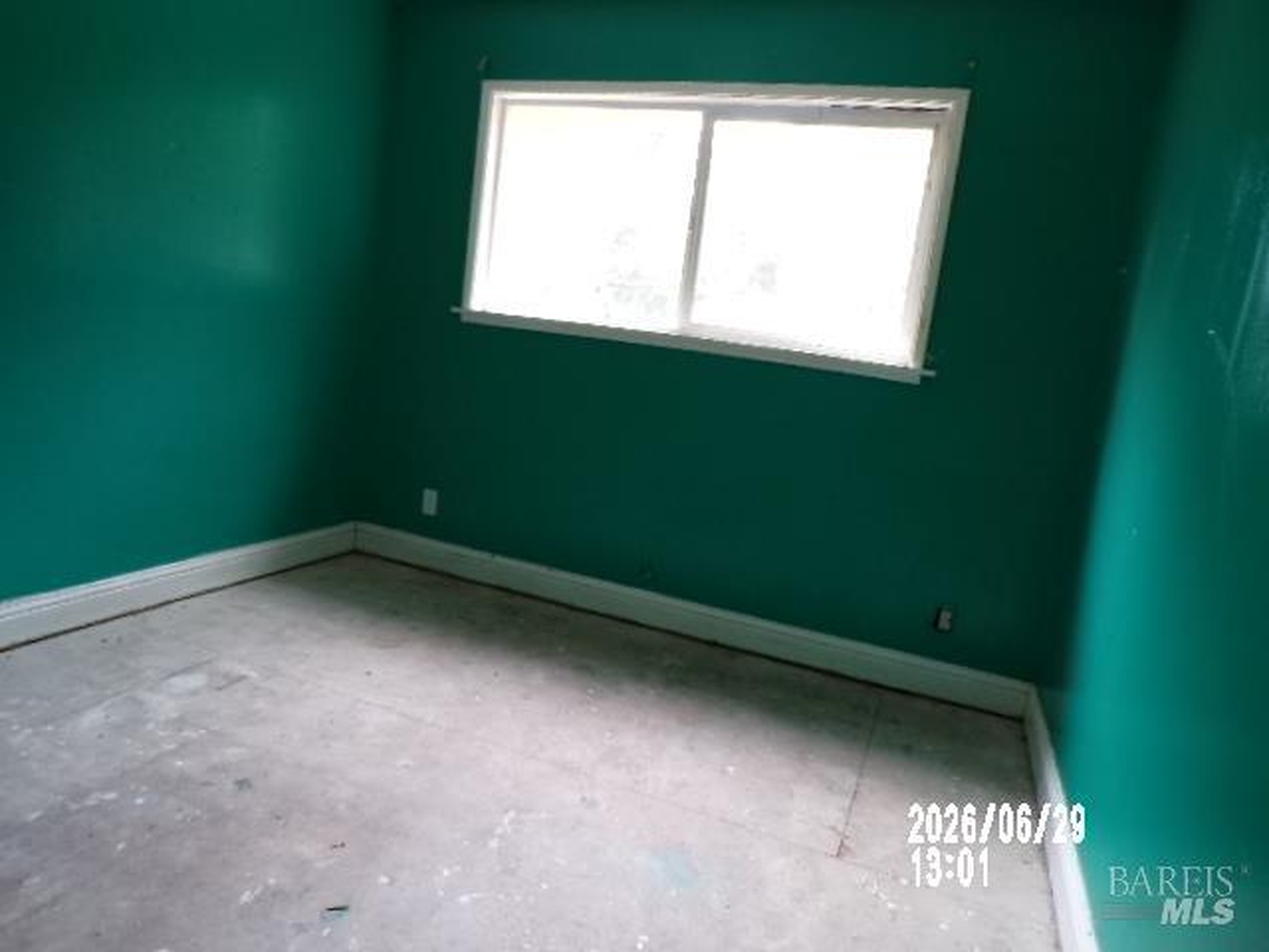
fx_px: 880
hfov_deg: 71.6
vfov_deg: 56.8
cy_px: 476
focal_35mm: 24
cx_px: 634
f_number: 3
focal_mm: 4.3
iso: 301
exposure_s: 1/60
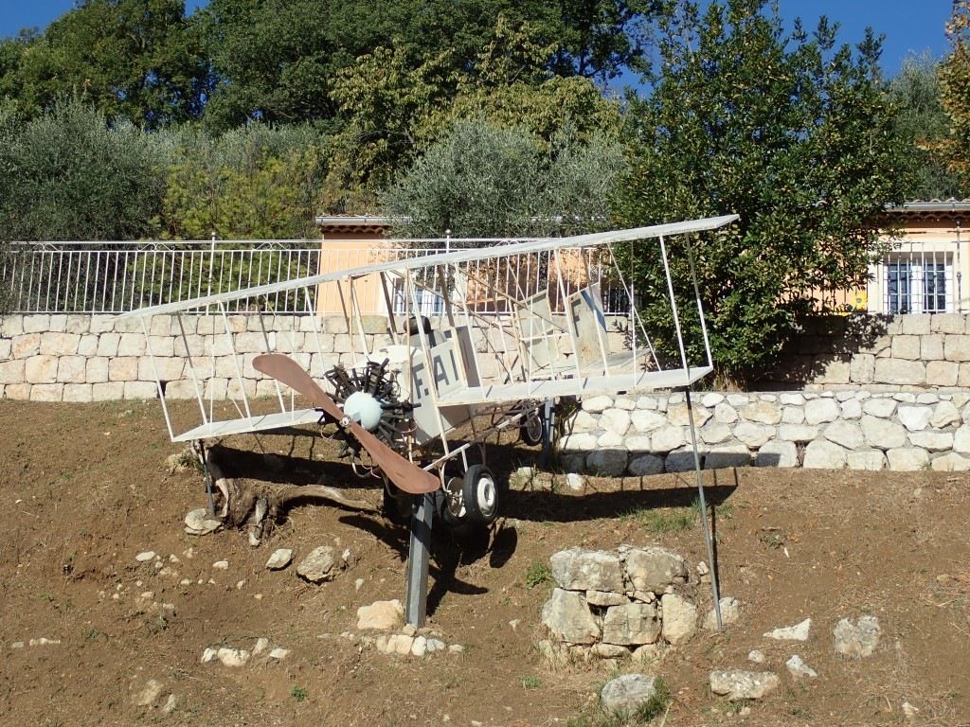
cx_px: 485
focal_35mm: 61
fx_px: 1709
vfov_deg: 24.0
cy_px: 364
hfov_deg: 31.7
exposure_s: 1/500
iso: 100
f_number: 5
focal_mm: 11.01
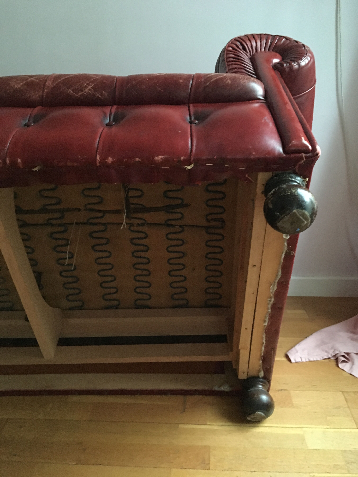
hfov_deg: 48.2
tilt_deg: -17.1
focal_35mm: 29
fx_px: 400
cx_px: 179
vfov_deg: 61.7
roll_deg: +1.6
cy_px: 238
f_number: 2.2
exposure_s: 1/17
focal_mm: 4.15
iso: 400
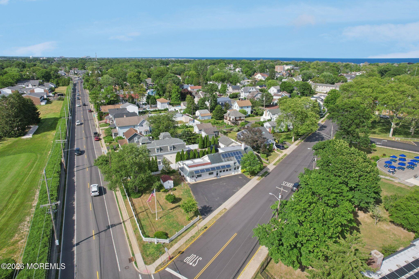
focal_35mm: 22
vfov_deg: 57.2
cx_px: 210
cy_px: 140
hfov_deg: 78.6
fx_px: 256
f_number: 2.8
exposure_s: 1/2000
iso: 120
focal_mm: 8.4
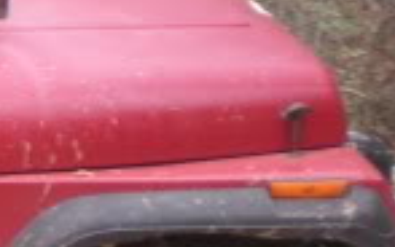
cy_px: 185
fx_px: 1885
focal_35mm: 175
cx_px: -459
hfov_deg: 10.7
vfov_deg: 7.5
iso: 64
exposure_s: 1/67
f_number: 3.1
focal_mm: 6.3
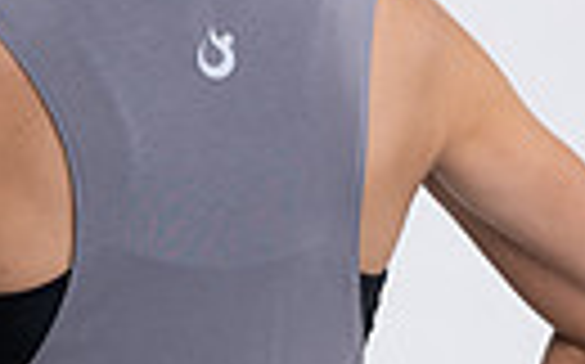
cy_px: 297
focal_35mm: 301
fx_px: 4795
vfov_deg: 4.4
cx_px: 112
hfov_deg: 7.0
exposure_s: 1/125
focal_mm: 85
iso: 200
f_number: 4
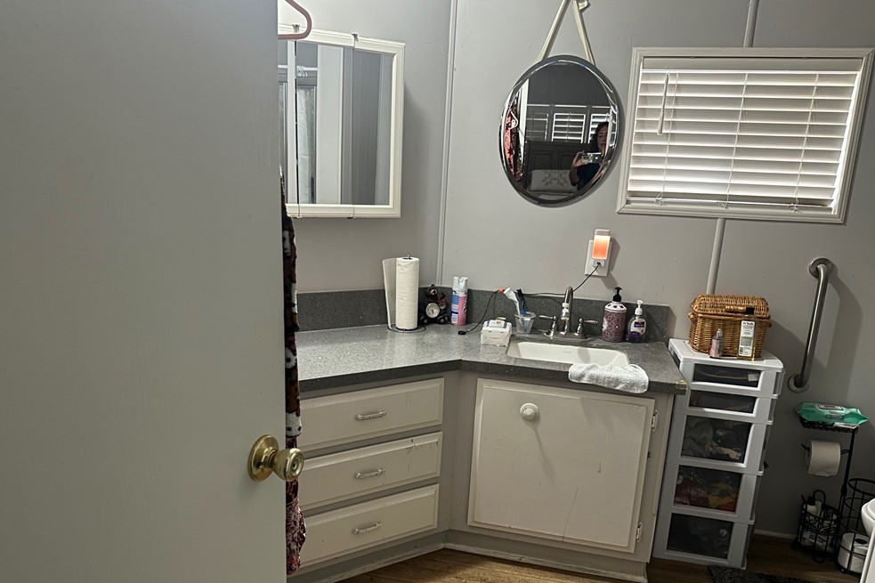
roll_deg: -3.9
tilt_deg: -15.2
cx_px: 434
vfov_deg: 49.4
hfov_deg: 69.4
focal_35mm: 26
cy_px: 336
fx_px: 632
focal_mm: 6.86
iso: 400
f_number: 1.78
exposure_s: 1/53
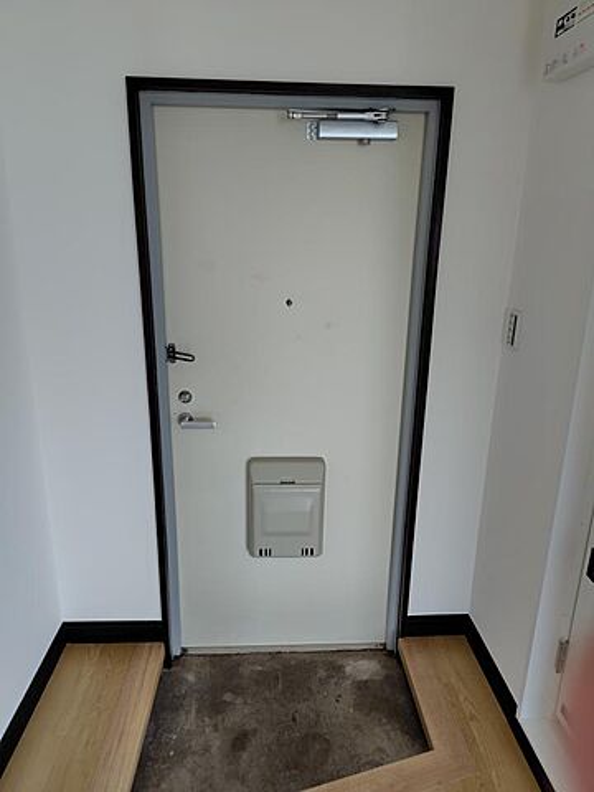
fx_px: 526
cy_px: 396
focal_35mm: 23
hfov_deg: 58.9
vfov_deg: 73.9
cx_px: 297
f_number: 1.9
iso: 160
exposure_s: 1/120
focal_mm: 5.6
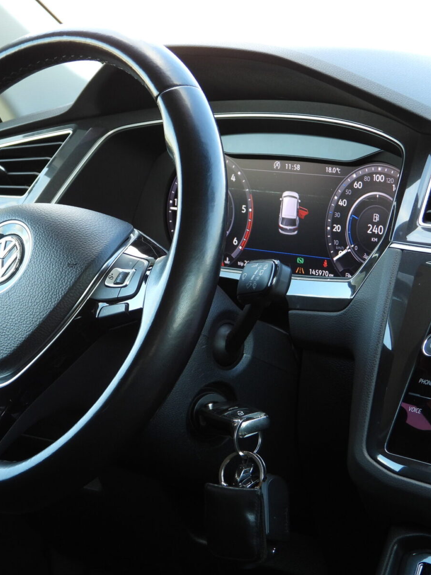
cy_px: 288
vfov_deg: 18.4
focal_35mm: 107
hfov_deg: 13.7
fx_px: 1777
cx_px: 75
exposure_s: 1/60
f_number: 3.5
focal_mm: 14.4
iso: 180
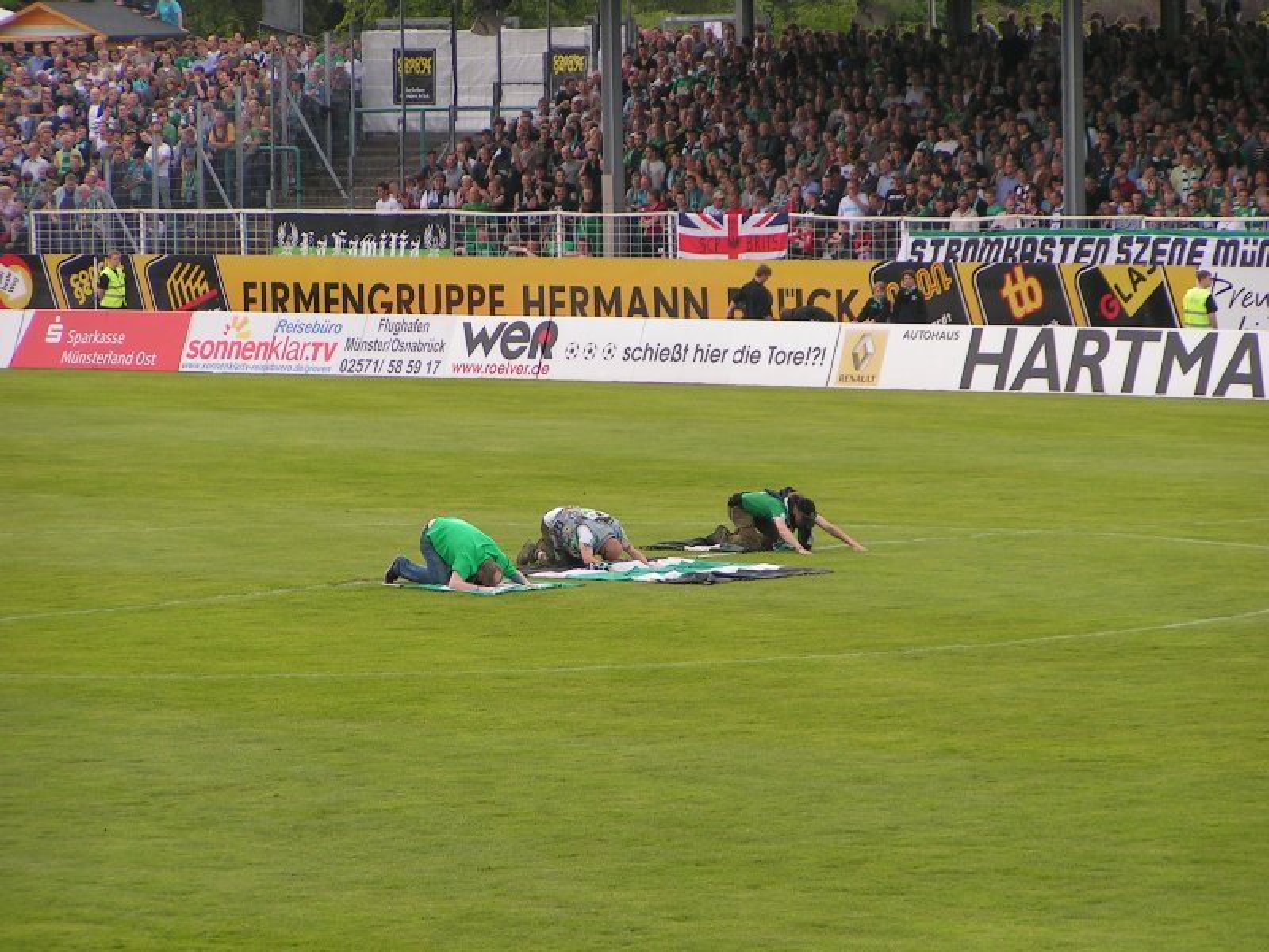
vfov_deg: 6.9
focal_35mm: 216
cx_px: 634
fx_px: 7918
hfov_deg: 9.2
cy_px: 476
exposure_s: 1/200
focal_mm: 33
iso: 50
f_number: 3.5
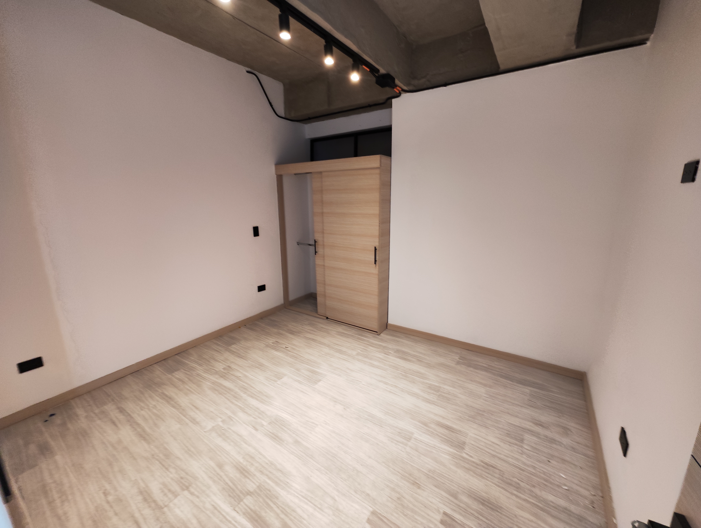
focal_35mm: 14
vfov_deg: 85.8
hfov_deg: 102.0
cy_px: 264
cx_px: 350
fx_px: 284
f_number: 2.2
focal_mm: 2.16
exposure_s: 1/30
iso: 286
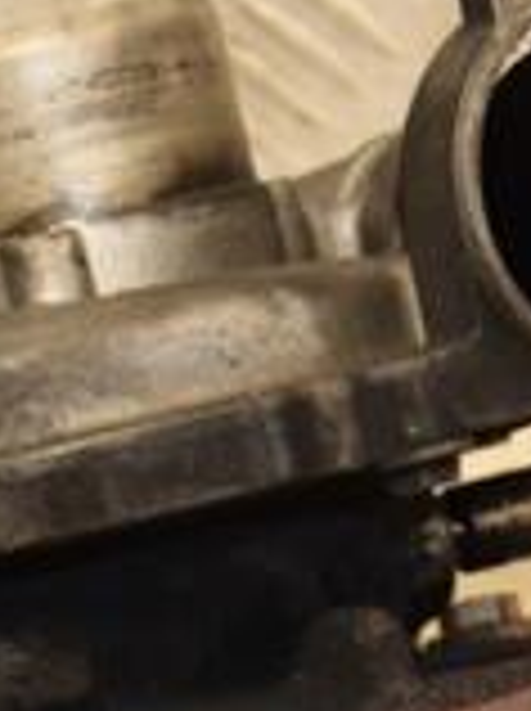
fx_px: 6522
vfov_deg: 6.2
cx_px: -40
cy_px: 644
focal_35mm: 318
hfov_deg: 4.7
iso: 800
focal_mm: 58
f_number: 5
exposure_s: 1/125
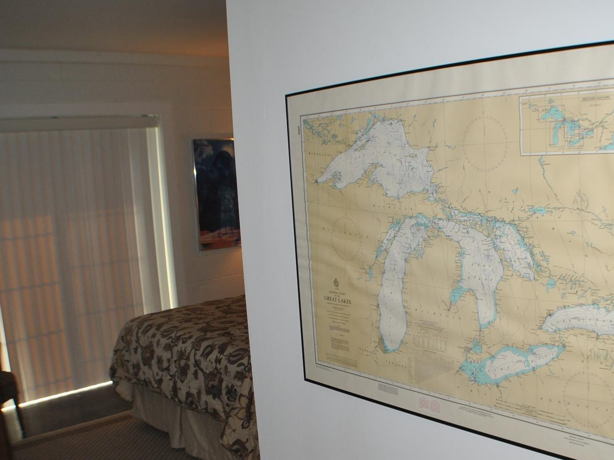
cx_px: 363
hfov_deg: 38.3
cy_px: 284
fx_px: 882
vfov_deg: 29.2
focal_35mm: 50
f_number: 3.8
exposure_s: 1/60
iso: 200
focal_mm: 23
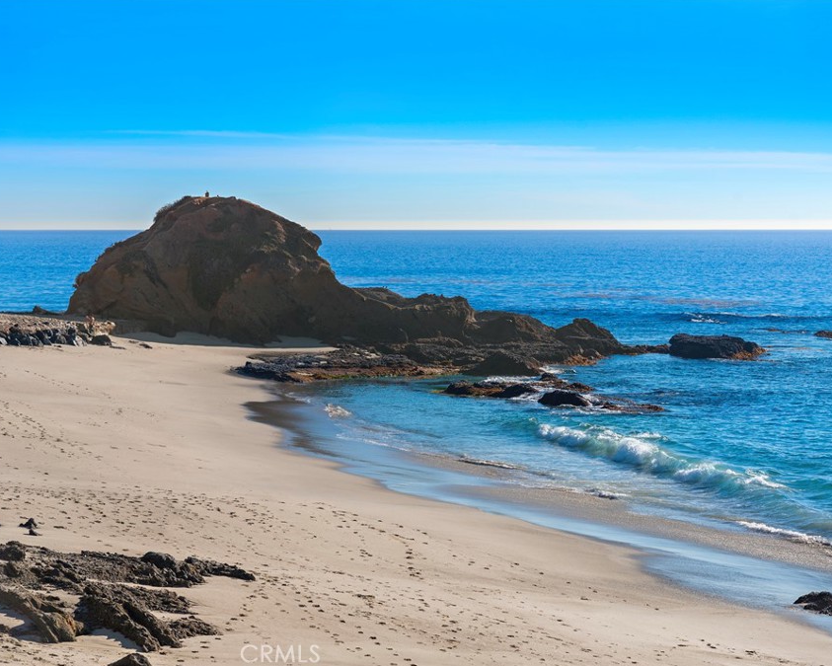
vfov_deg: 15.7
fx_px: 2414
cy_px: 331
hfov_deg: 19.5
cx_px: 491
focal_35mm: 98
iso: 160
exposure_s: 1/800
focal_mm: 86
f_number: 7.1
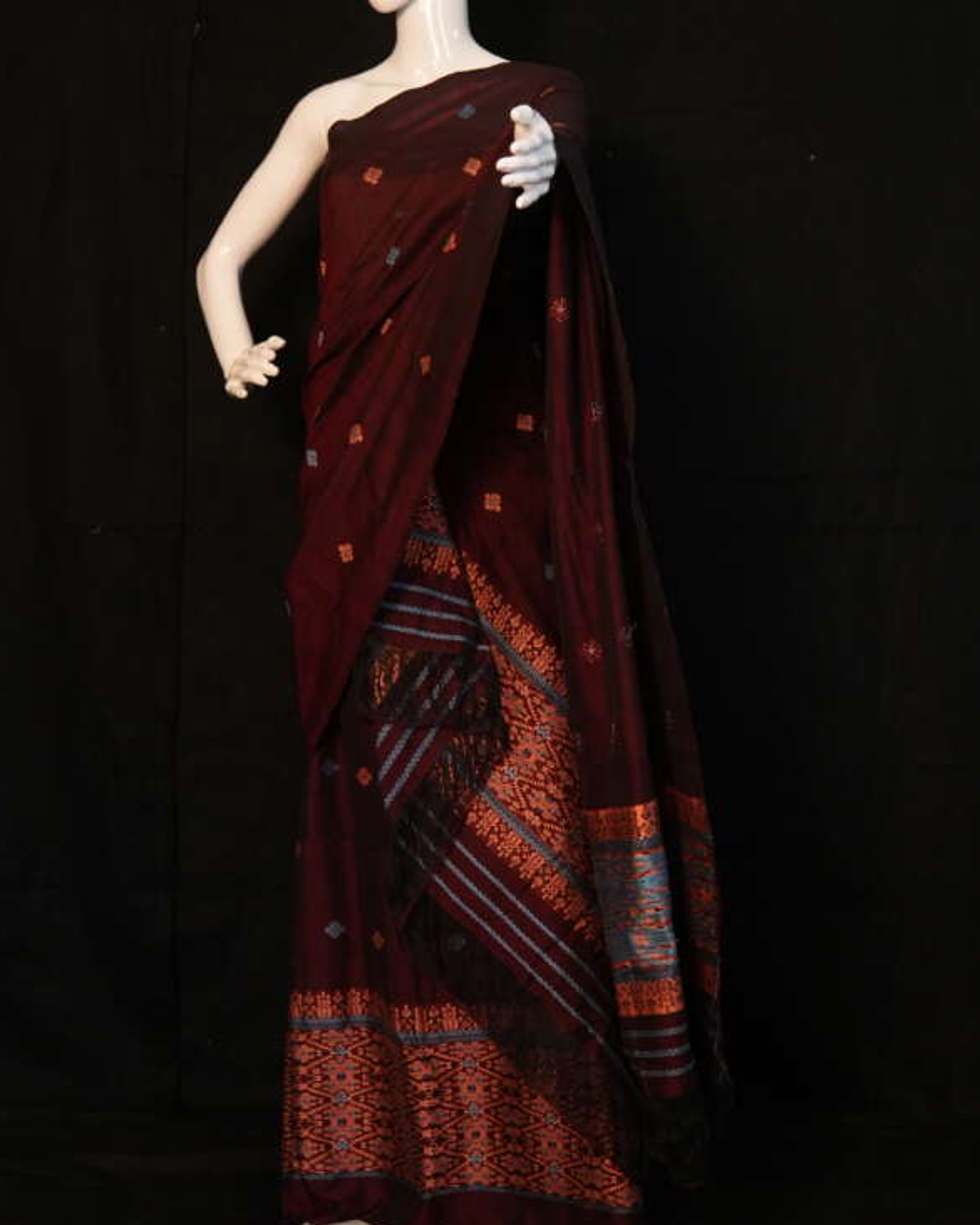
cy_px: 593
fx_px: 1885
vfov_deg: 36.0
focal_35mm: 52
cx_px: 482
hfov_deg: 29.1
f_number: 2.8
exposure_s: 1/400
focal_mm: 30
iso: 1600
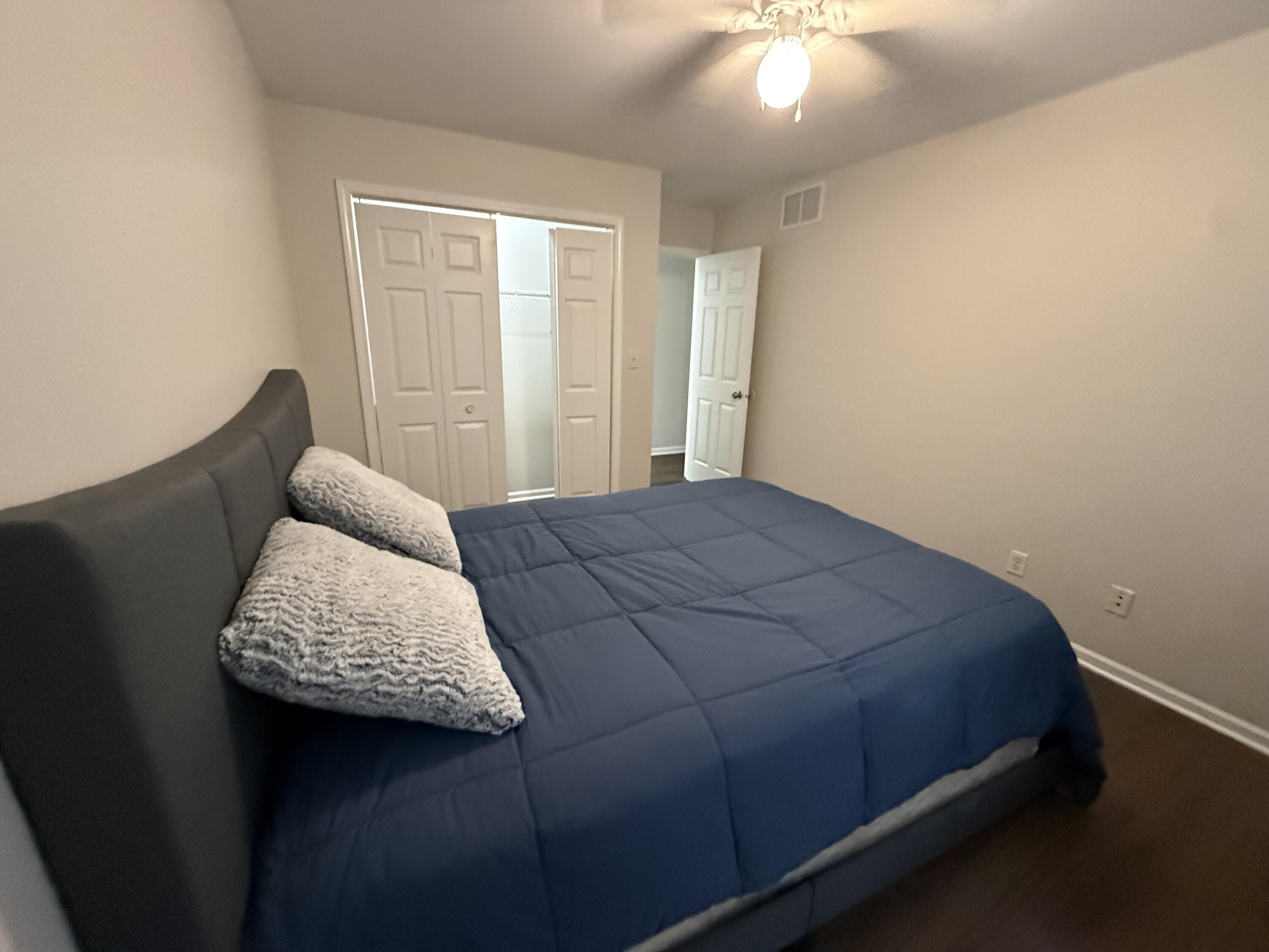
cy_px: 476
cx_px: 634
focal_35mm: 14
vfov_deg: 85.7
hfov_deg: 102.1
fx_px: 513
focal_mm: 2.22
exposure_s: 1/60
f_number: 2.2
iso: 800
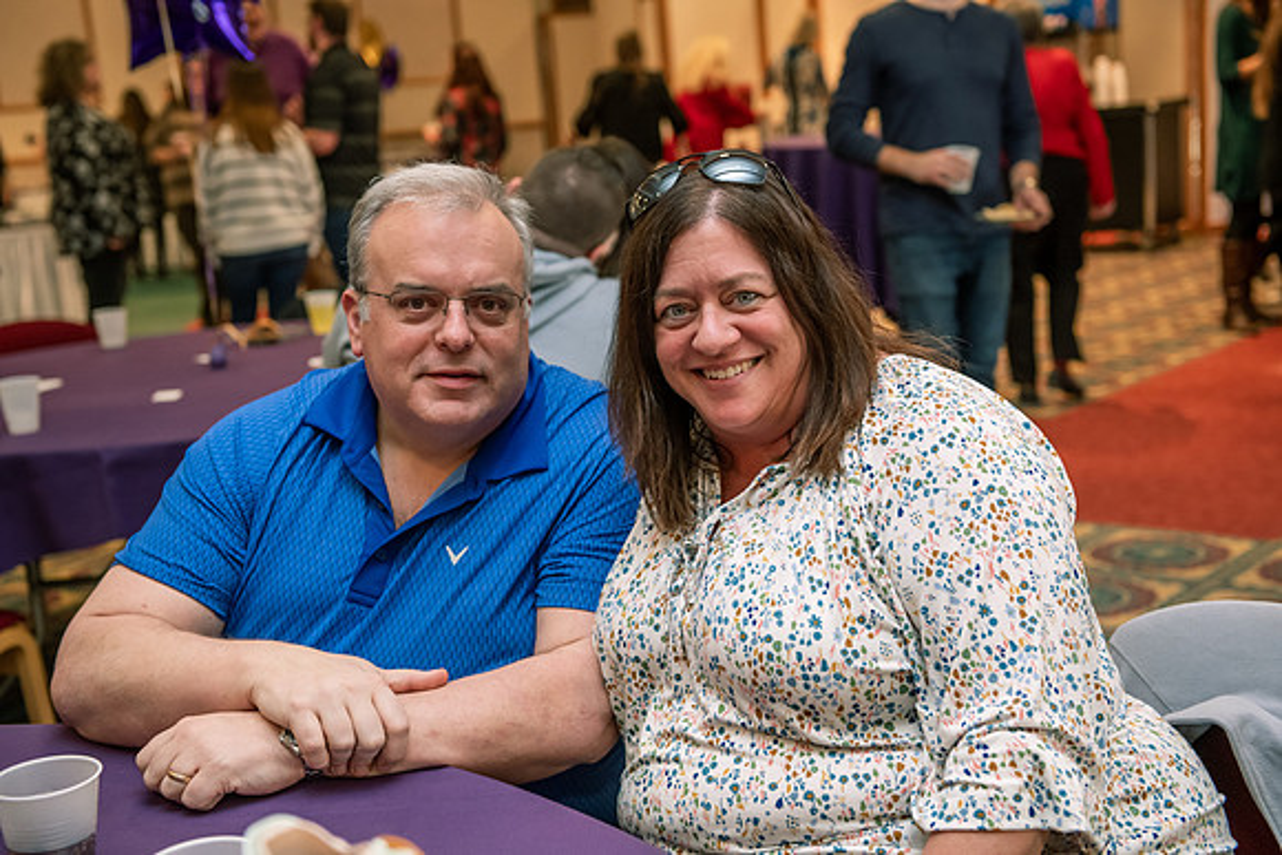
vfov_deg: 26.0
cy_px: 428
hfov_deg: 38.2
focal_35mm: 52
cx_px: 641
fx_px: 1852
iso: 1250
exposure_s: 1/125
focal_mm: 52
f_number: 3.5
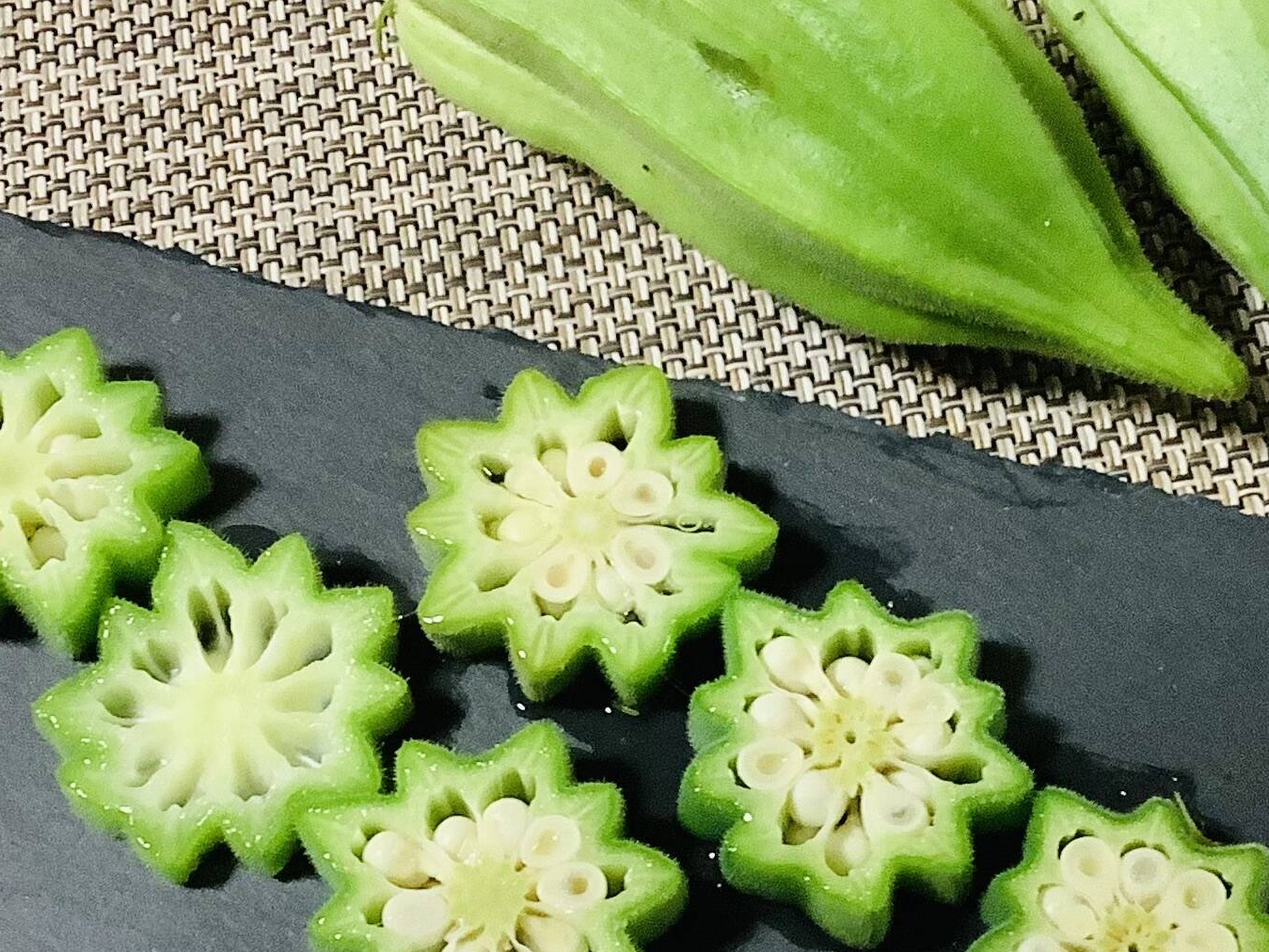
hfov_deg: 25.9
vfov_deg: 19.5
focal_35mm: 75
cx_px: 833
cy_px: 693
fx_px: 2750
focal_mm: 3.3
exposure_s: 1/25
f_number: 2.4
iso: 400
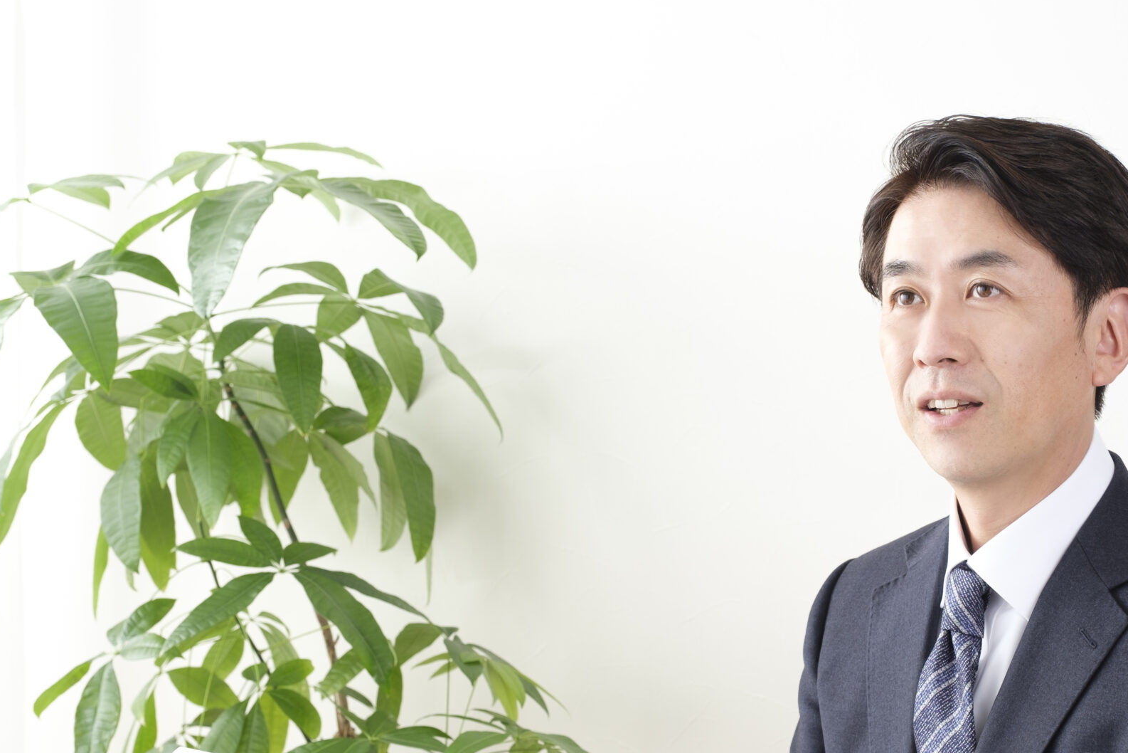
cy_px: 580
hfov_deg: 28.3
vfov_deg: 19.0
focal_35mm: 71
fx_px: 2225
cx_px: 752
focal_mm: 29.2
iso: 160
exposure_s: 1/160
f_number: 4.5
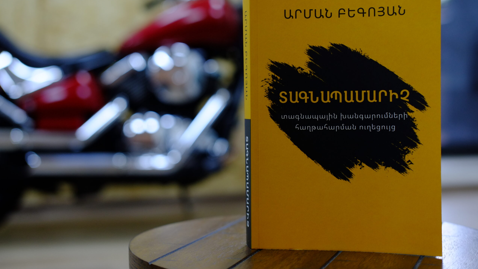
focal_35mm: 56
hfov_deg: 37.2
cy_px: 109
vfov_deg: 21.4
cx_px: 241
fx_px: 710
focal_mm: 35
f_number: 2.8
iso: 640
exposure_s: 1/60
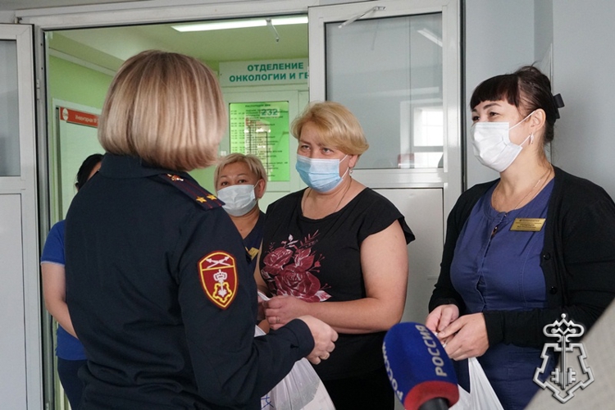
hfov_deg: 46.4
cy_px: 205
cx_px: 308
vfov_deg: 31.9
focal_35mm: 42
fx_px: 717
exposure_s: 1/160
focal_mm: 28
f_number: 4.5
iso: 3200
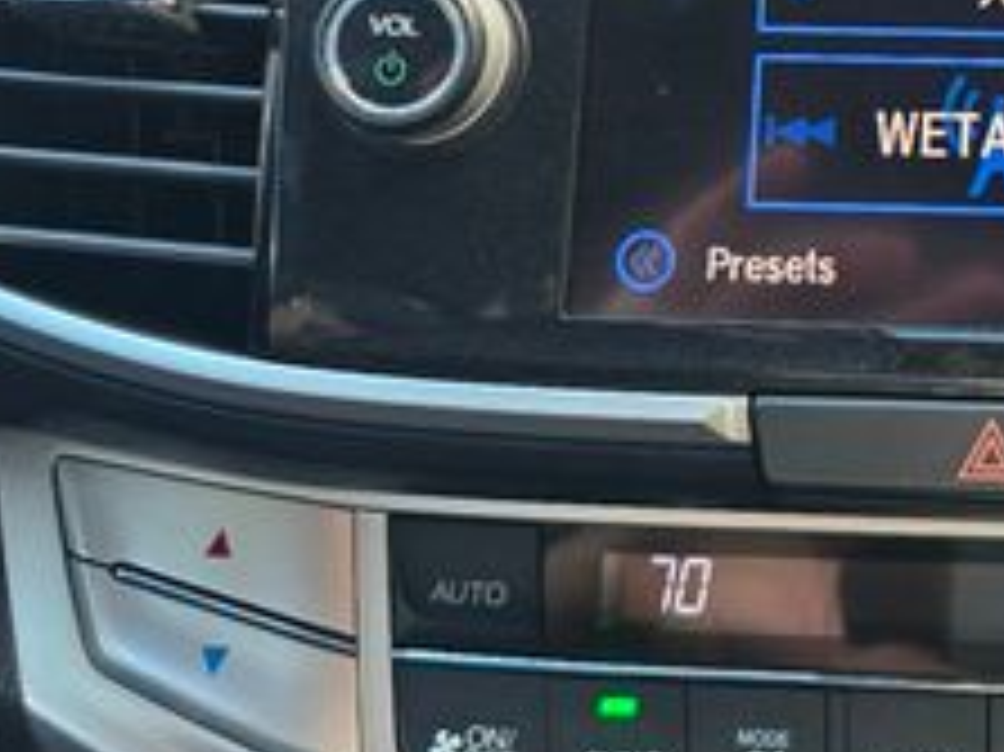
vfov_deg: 21.2
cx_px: 968
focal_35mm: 66
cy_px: -50
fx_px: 1913
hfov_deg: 27.9
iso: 50
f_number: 1.7
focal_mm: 6.3
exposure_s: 1/55
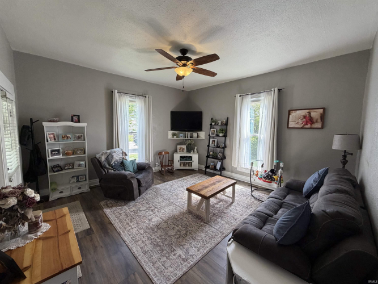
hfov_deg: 102.1
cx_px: 189
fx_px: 153
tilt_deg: -4.5
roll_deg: -0.9
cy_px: 142
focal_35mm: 14
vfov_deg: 85.7
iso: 160
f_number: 2.2
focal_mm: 2.22
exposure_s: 1/121
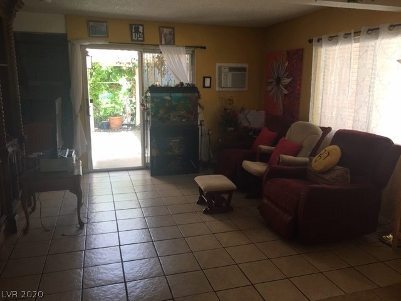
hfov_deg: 61.7
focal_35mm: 29
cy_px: 150
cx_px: 200
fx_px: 336
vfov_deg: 48.2
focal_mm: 4.15
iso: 32
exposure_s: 1/30
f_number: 2.2
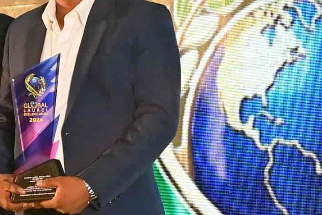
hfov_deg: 5.3
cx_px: -153
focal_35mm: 384
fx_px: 3435
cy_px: 67
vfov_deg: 3.6
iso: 1000
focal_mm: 85
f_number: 2.8
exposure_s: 1/250
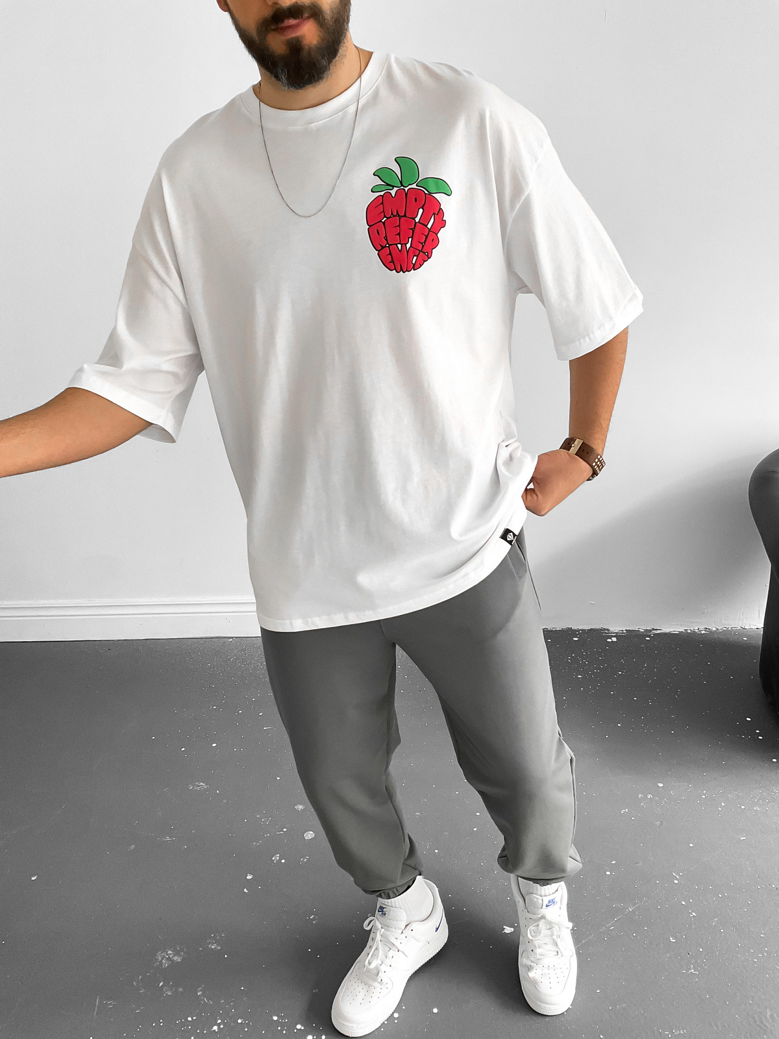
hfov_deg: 48.2
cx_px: 390
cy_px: 520
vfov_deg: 61.7
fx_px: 870
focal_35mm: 29
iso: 80
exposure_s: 1/60
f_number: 1.8
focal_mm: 3
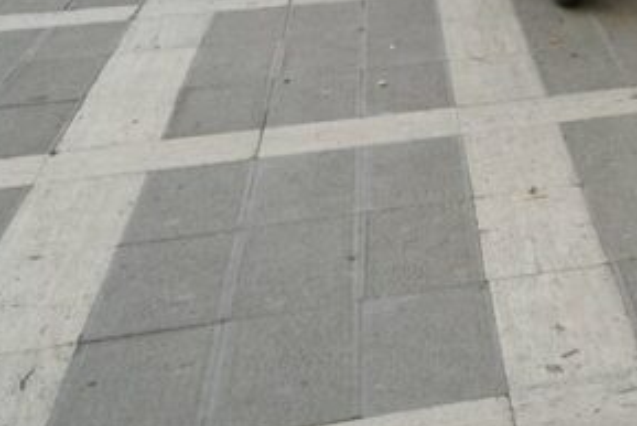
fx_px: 1505
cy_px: -116
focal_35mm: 85
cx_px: 1007
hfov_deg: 20.0
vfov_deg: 15.4
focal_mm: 24
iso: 320
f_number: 8
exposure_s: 1/60
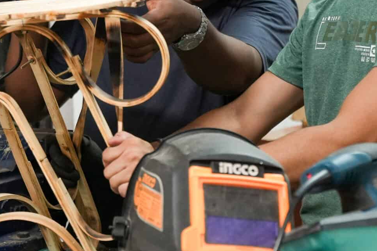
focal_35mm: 109
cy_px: 42
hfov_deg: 18.8
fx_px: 1141
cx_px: 203
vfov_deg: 12.5
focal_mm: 41
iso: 1600
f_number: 2.8
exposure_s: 1/160
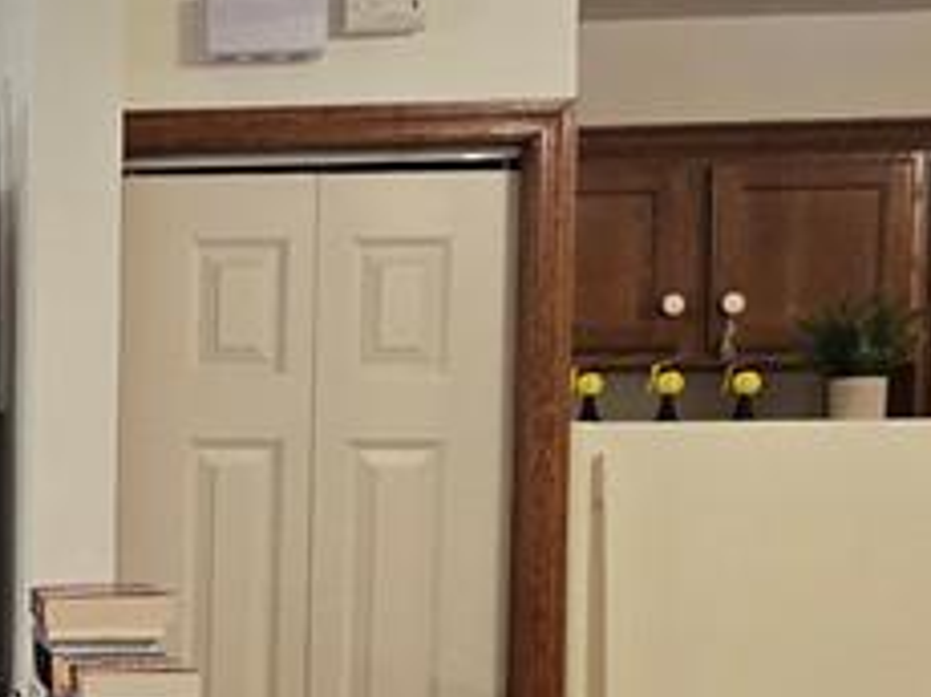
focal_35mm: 58
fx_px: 1558
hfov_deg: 27.6
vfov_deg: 24.7
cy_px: 579
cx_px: -287
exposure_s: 1/60
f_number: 2.2
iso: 320
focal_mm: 2.2
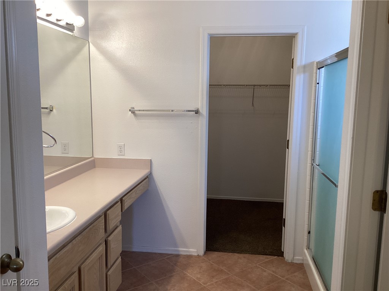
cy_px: 146
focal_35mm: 31
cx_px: 194
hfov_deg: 58.4
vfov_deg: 45.4
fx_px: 348
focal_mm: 3.3
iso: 80
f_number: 2.4
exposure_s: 1/60
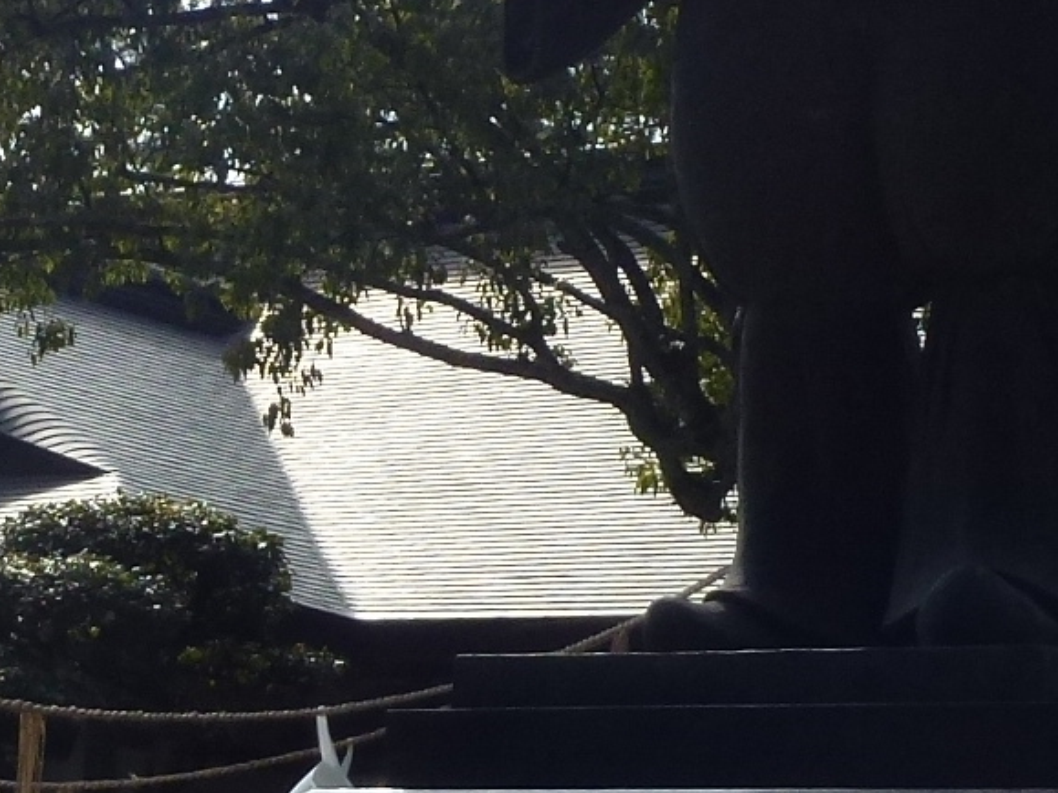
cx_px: 243
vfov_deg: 10.1
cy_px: 219
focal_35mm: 146
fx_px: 4461
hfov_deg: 13.5
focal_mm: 5.9
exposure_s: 1/800
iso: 100
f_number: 4
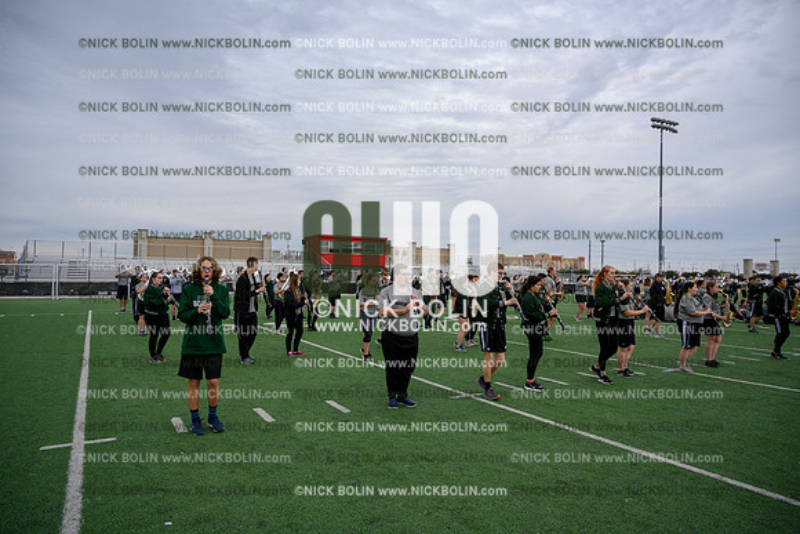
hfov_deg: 73.7
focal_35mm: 24
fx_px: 533
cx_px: 400
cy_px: 267
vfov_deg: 53.2
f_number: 4
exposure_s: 1/800
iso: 200
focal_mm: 24
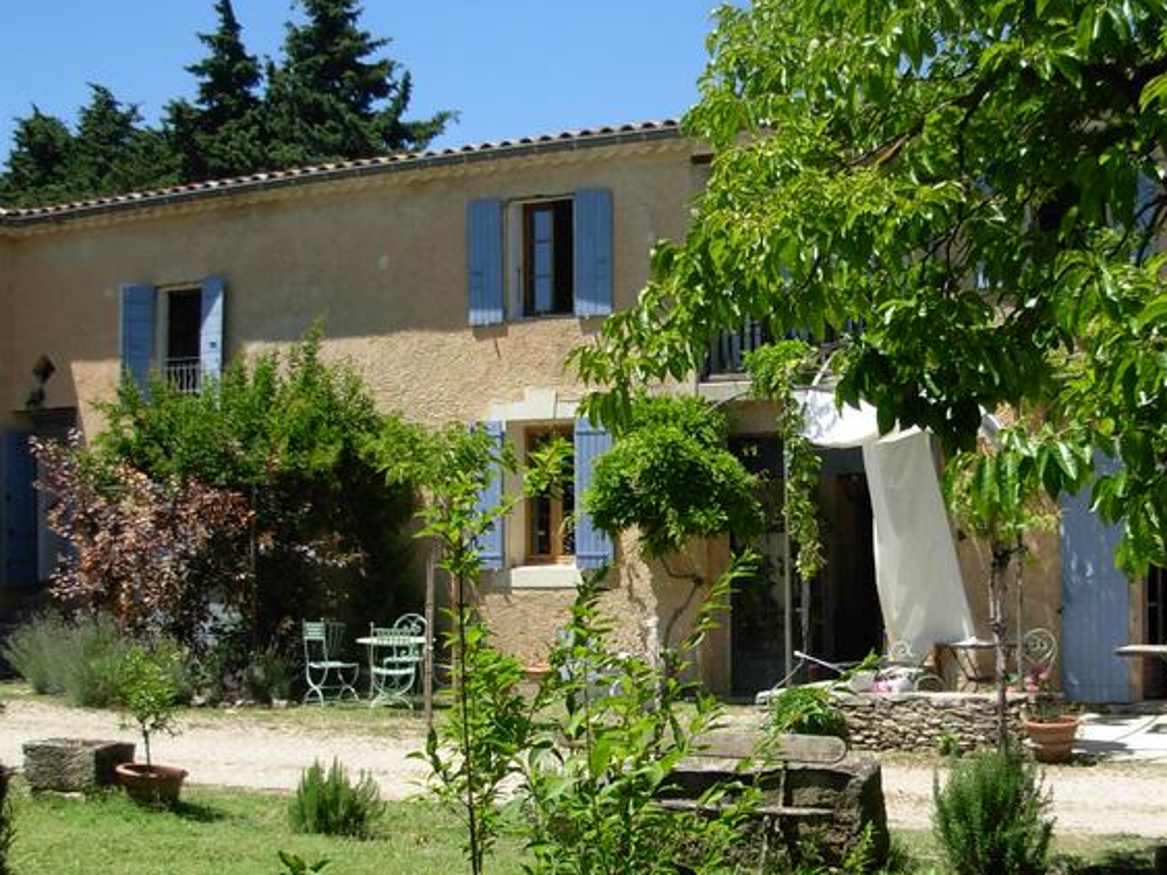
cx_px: 730
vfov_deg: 27.0
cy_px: 527
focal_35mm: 54
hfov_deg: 35.4
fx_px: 1820
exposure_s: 1/939
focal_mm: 6.3
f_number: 2.9
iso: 79
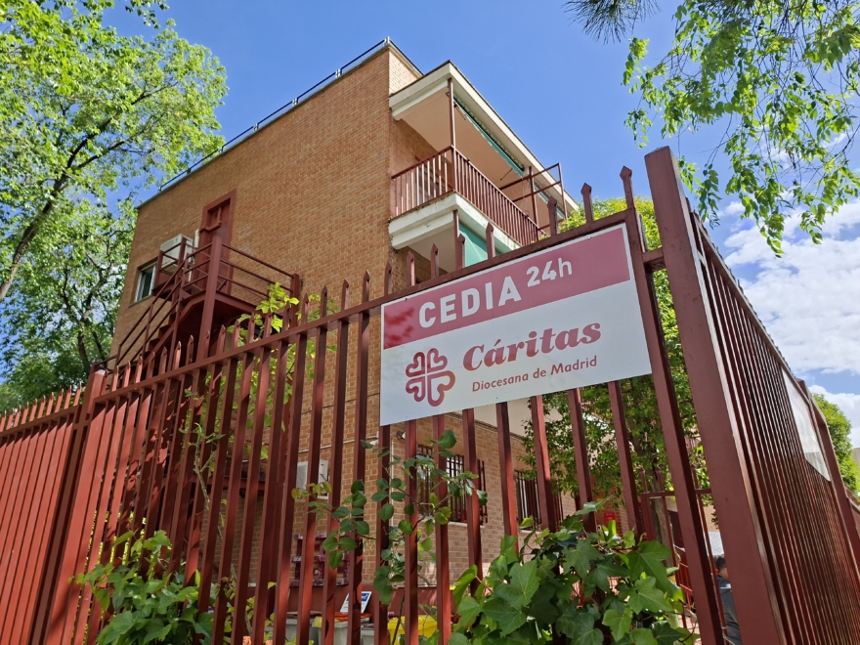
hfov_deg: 73.9
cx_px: 430
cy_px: 322
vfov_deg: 58.9
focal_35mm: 23
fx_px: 571
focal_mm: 5.54
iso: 40
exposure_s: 1/1661
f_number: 1.8
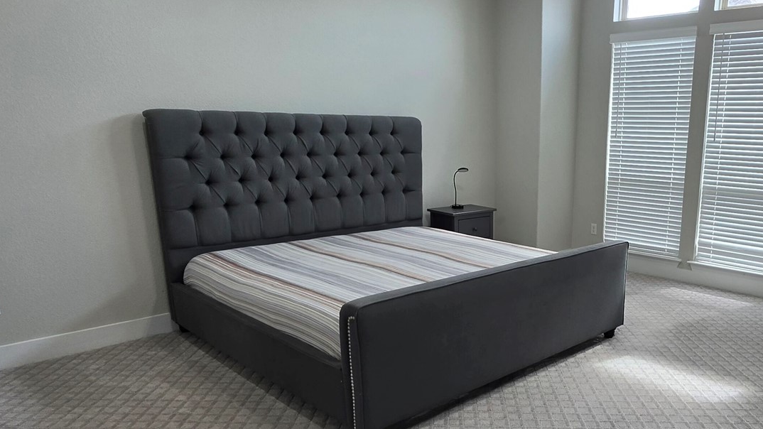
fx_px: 546
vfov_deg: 42.5
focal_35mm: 27
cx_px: 551
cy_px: 272
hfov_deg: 66.4
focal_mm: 2.2
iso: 40
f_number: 1.9
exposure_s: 1/120
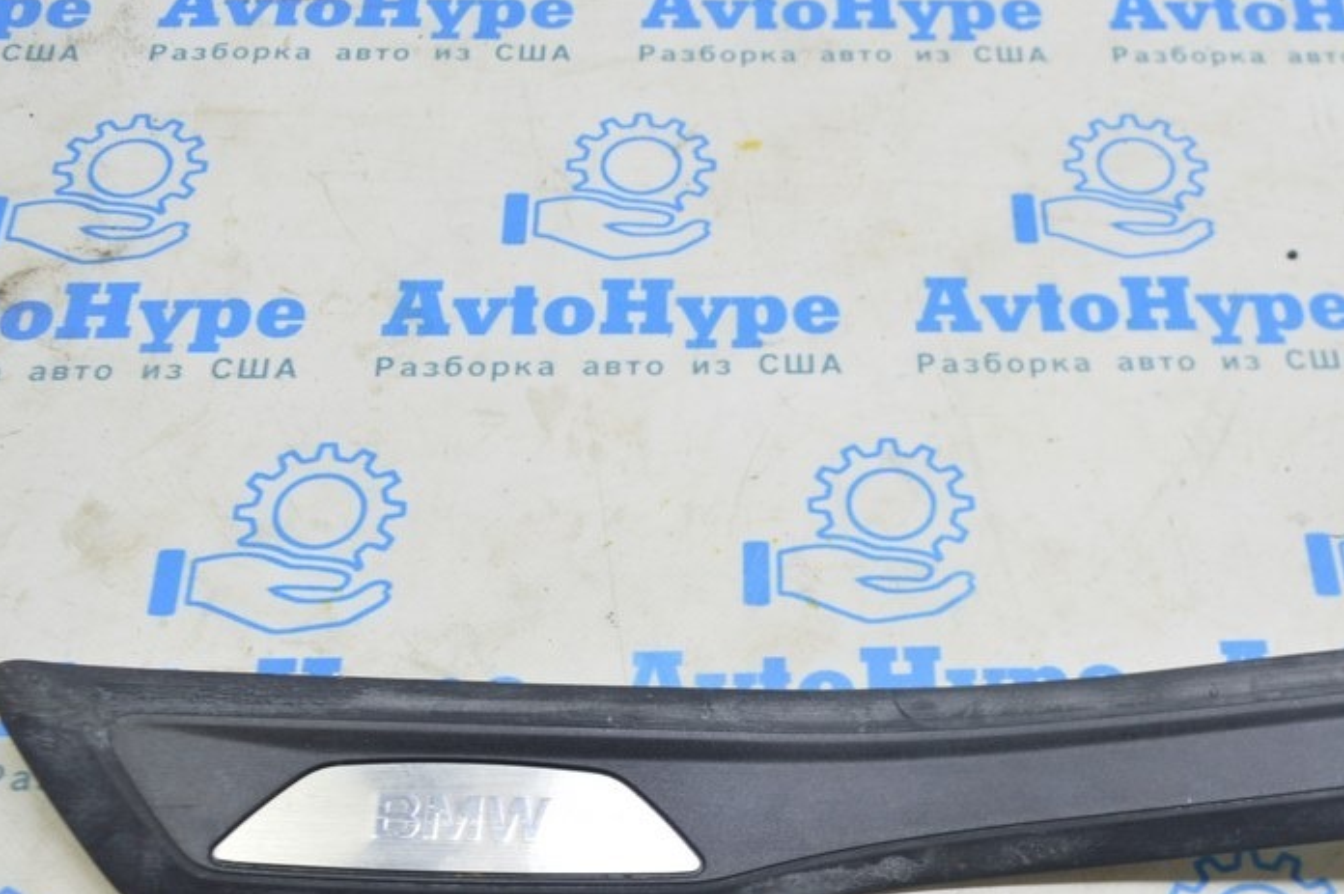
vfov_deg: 25.3
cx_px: 886
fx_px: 1977
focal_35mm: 53
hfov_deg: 37.2
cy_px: 617
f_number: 5.6
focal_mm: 24
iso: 400
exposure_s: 1/20
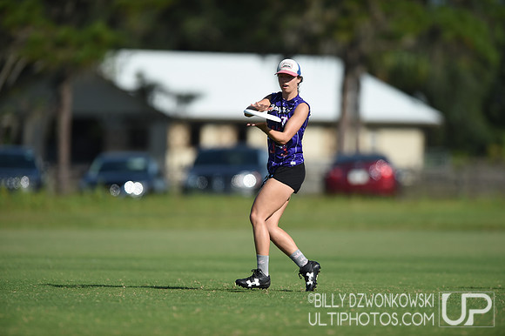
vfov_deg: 3.4
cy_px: 168
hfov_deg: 5.2
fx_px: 5608
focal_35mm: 400
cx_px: 252
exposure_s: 1/2500
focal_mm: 400
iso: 100
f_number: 3.5
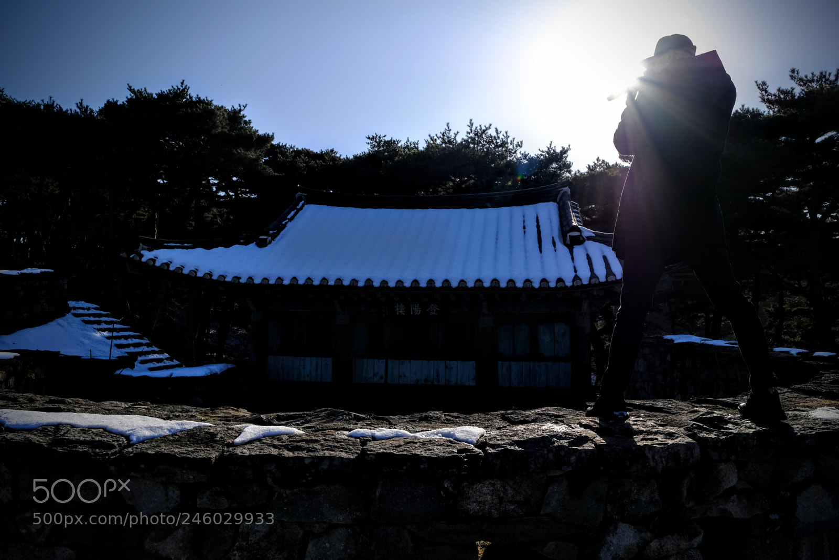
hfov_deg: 73.7
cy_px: 280
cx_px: 420
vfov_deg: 53.1
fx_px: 559
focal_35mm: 24
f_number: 5.6
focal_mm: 16
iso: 200
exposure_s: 1/1300
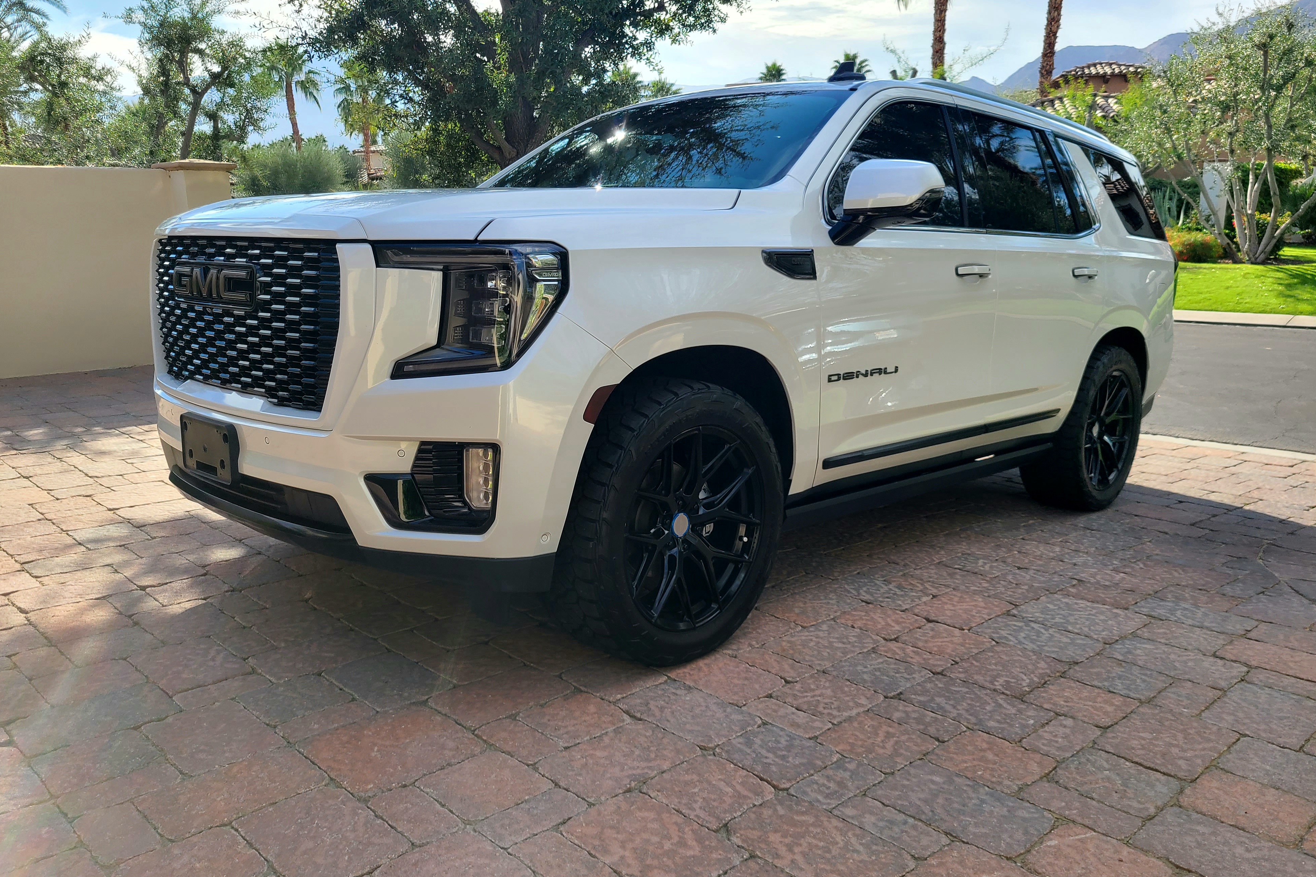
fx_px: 1023
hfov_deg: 65.5
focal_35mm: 28
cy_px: 480
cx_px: 642
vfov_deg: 46.3
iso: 40
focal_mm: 5.4
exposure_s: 1/1000
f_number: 1.8
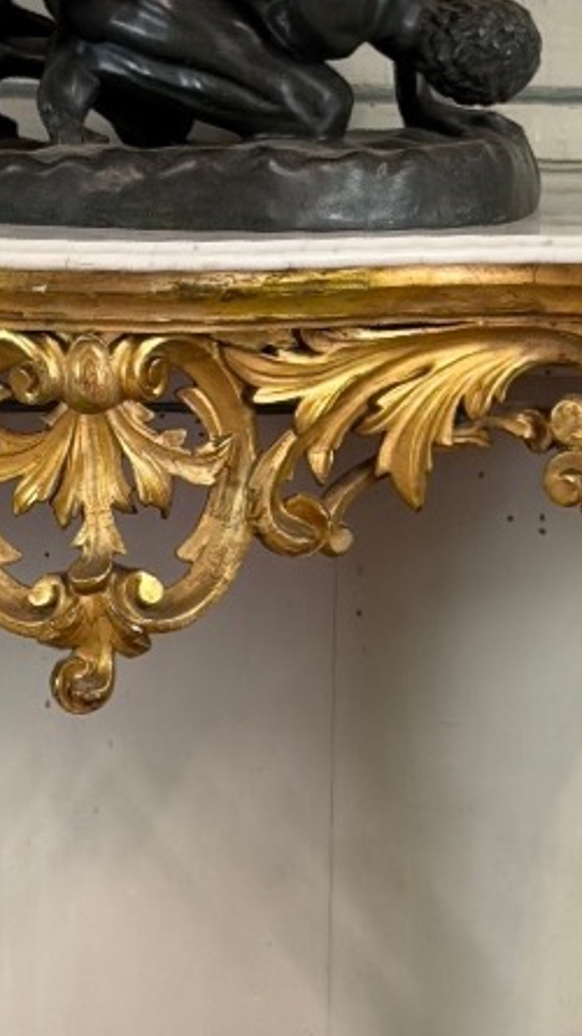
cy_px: 506
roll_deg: +2.0
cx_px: 95
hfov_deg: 9.0
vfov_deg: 16.0
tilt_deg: -8.1
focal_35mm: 134
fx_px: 3680
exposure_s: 1/50
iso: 200
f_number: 1.78
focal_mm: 6.76
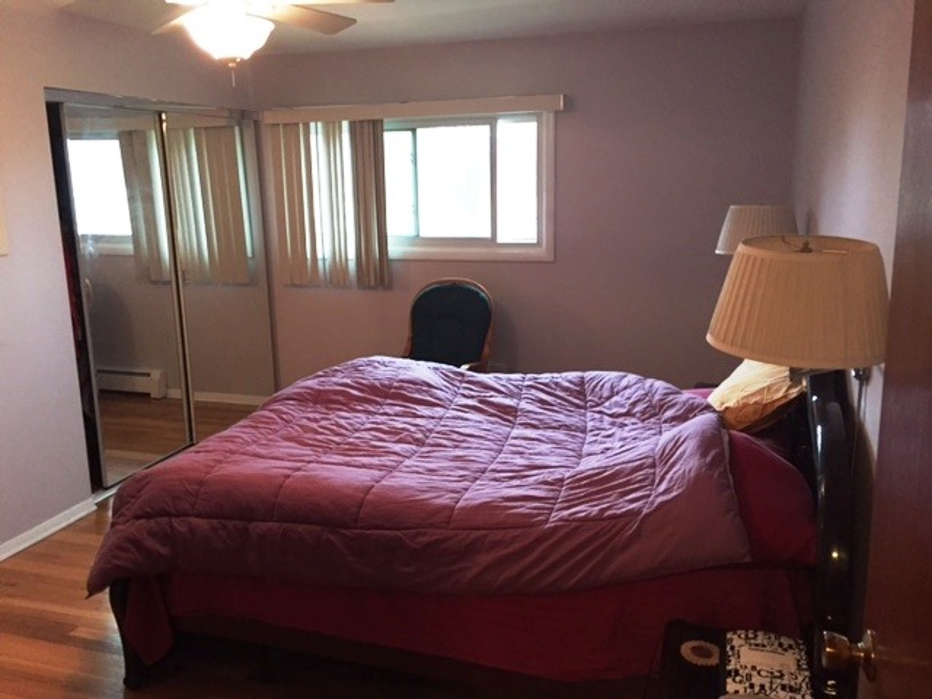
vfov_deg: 48.2
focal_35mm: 29
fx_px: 781
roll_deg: +0.8
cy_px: 350
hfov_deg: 61.7
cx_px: 466
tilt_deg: -9.3
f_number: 2.2
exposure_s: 1/20
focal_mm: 4.15
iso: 250
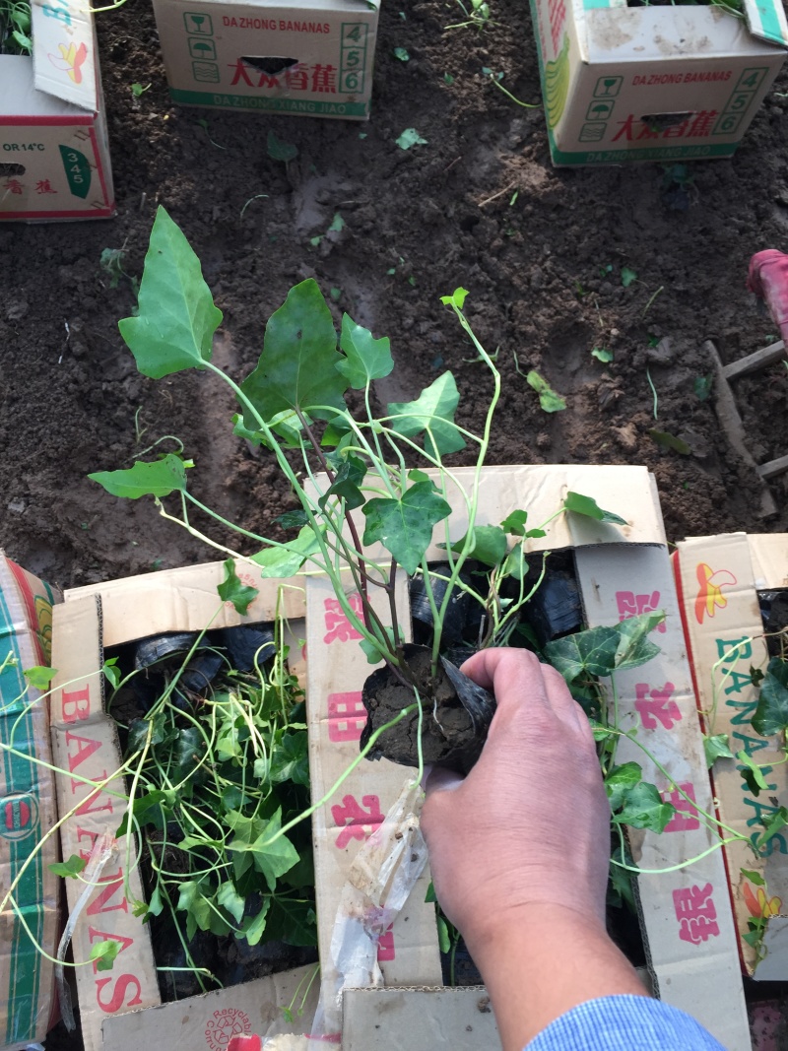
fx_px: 880
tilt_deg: -70.6
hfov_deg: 48.2
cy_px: 526
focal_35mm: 29
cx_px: 394
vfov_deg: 61.7
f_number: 2.2
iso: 32
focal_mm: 4.15
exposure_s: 1/100
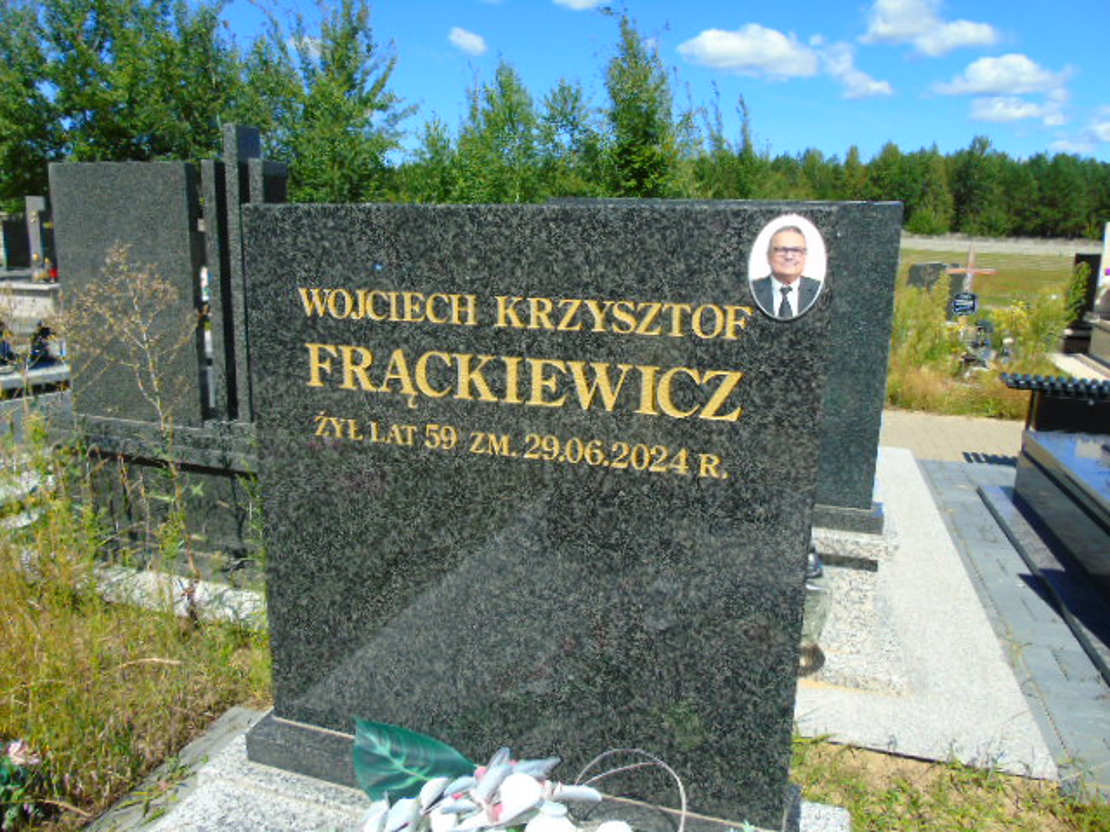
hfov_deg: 69.4
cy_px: 416
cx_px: 555
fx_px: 802
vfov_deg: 54.9
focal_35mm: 25
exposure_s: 1/800
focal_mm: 4.4
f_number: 3.4
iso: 80
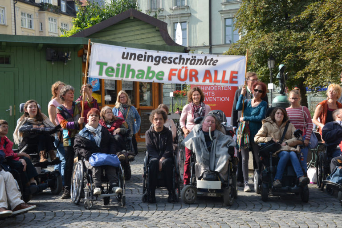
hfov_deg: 32.4
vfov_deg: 21.9
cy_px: 114
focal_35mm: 62
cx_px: 171
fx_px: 589
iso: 1000
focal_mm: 62
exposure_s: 1/500
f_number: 11
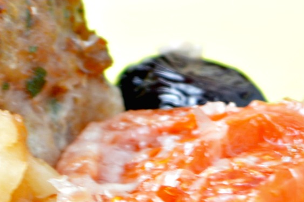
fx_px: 4115
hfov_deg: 4.2
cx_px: 33
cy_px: 57
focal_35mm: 488
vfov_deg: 2.8
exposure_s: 1/15
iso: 100
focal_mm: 55
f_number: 5.6
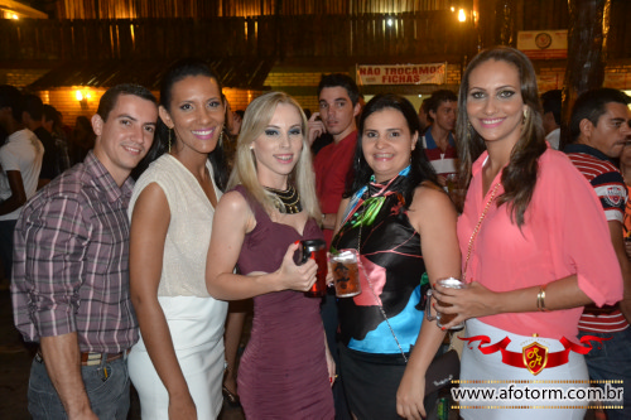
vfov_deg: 31.9
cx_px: 316
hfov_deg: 46.4
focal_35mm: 42
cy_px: 210
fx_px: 736
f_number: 4
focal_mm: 28
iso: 3200
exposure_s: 1/60
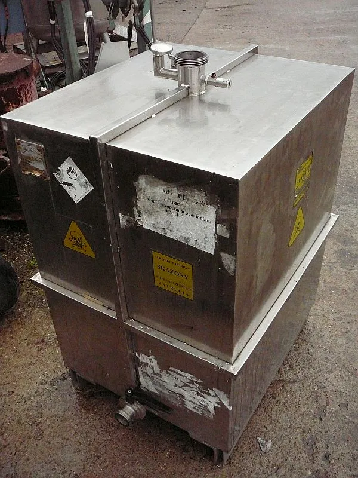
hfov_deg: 40.7
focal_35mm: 35
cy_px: 239
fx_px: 483
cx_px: 179
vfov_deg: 52.6
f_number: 2.8
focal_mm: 5.2
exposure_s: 1/640
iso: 400
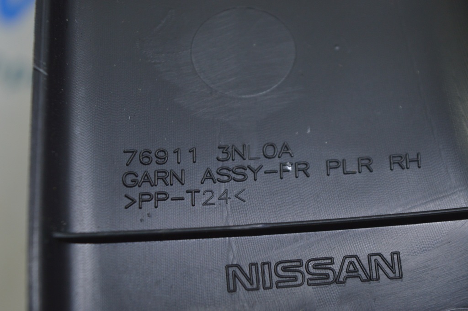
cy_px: 156
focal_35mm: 82
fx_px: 1072
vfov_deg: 16.5
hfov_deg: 24.6
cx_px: 234
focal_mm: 55
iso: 400
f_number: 5.6
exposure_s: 1/25
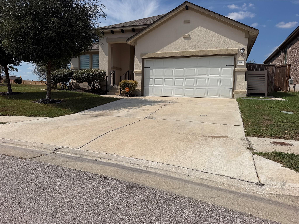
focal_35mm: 24
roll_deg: -1.9
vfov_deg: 56.8
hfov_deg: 71.6
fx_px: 207
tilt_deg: -5.7
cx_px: 150
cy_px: 112
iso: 80
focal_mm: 6.76
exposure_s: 1/14286
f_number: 1.78
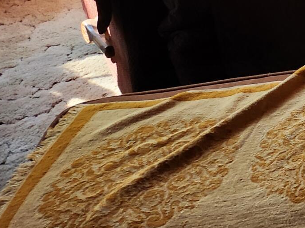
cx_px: 636
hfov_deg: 15.1
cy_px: -205
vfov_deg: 13.0
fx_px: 890
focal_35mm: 101
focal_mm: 5.4
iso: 125
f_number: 1.8
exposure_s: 1/180
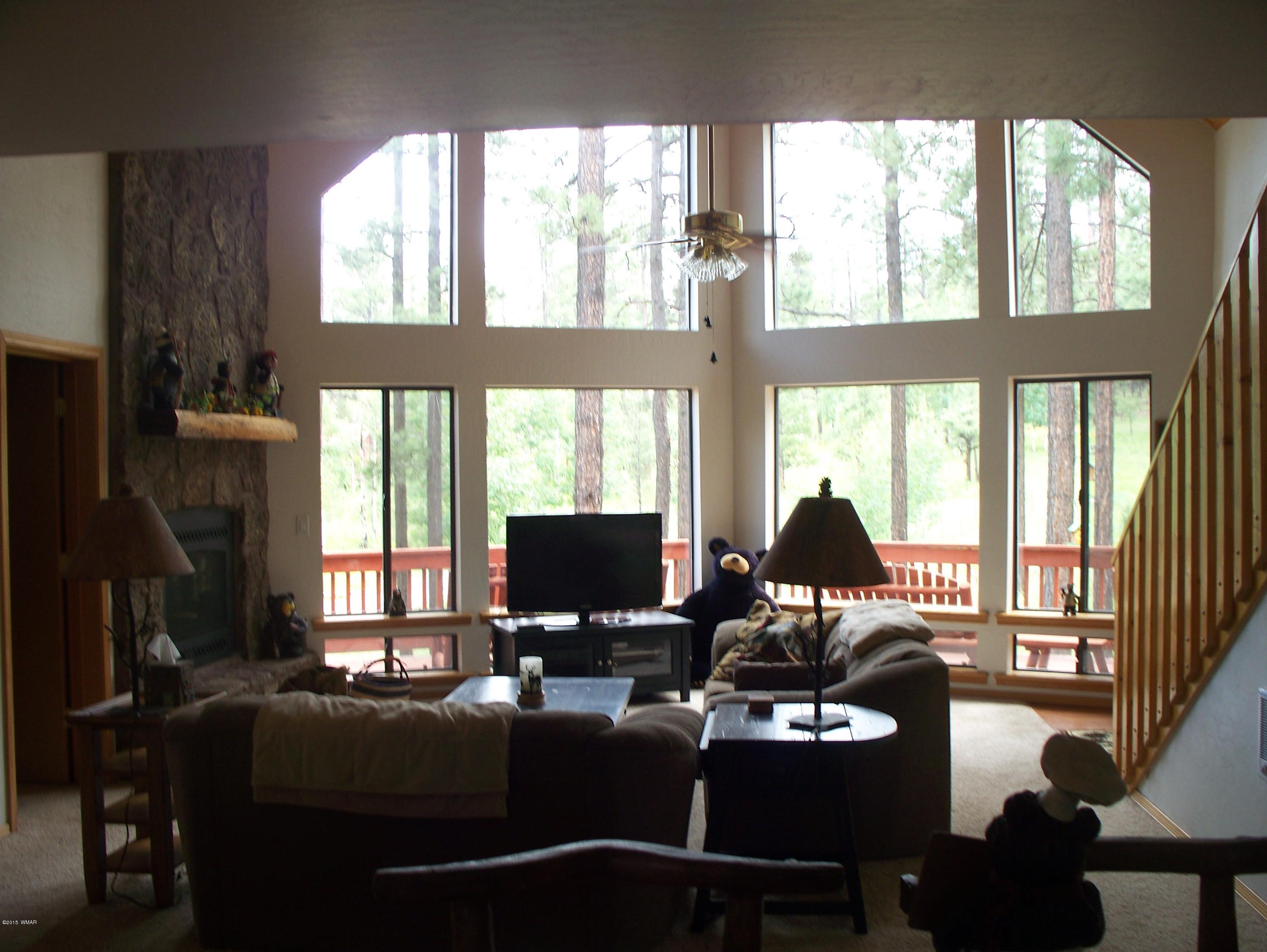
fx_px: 1319
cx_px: 634
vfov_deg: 39.7
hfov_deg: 51.3
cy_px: 476
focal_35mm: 36
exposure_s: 1/20
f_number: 2.8
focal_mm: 7.54
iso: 64
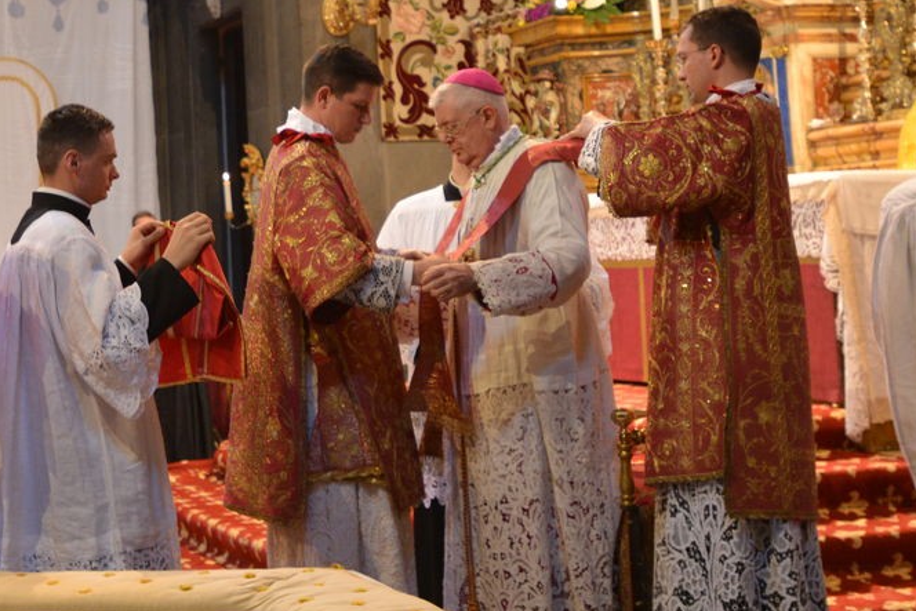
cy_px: 120
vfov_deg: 18.8
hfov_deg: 27.6
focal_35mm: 72
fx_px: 1832
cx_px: 208
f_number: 3.5
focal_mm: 35
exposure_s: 1/60
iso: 1600
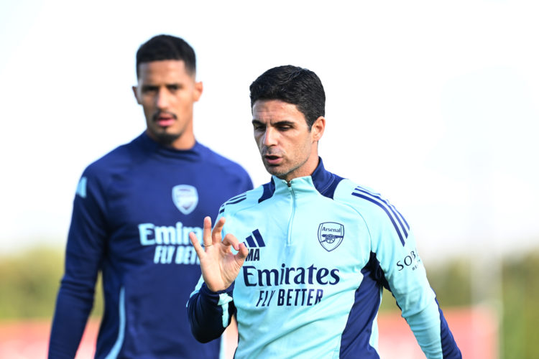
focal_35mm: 400
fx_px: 5988
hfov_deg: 5.2
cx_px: 270
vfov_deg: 3.4
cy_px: 180
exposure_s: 1/1000
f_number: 4
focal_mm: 400
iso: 500
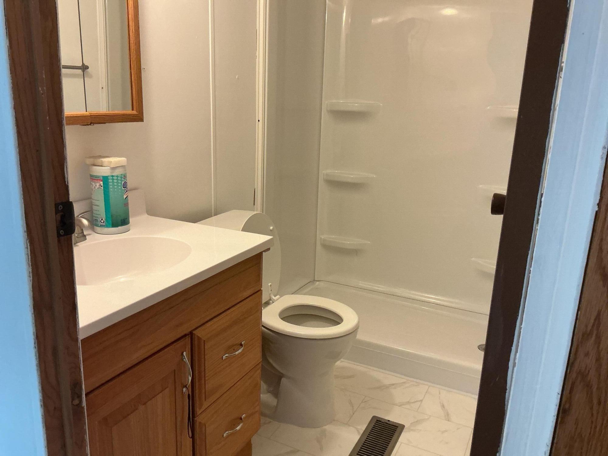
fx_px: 509
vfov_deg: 48.2
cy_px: 228
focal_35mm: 29
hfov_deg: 61.7
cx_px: 304
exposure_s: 1/60
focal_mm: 3
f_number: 1.8
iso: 125
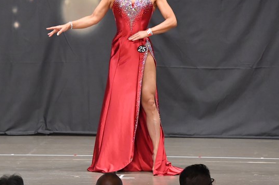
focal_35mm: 290
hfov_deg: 7.1
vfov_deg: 4.7
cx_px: 131
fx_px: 2245
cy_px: 62
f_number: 5.6
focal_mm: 135
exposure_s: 1/400
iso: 6400
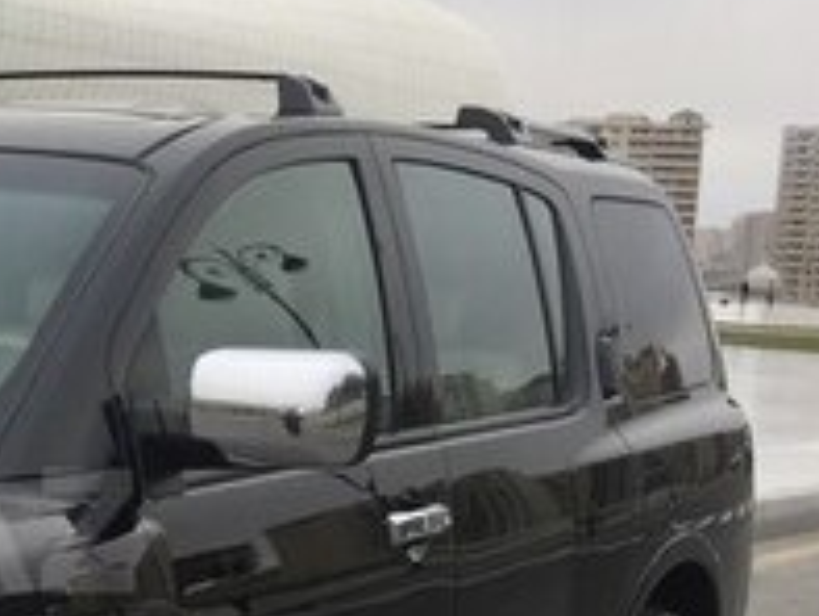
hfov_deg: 18.6
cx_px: -291
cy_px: 531
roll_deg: -2.5
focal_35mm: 97
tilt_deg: -6.3
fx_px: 2296
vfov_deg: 15.1
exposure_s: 1/200
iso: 32
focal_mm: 4.15
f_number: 2.2
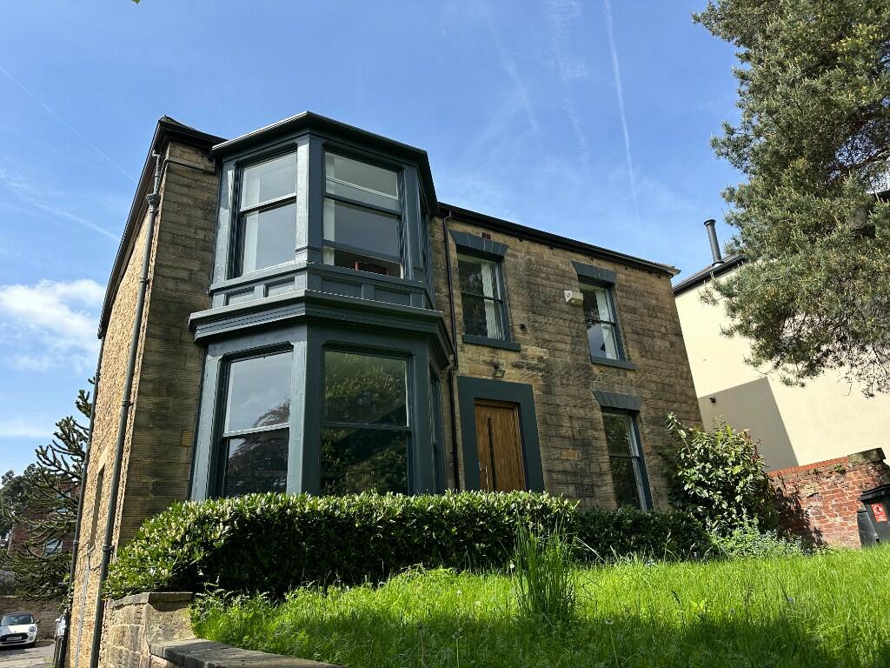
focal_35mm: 24
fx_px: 617
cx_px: 445
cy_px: 334
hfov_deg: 71.6
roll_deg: +3.3
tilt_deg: +23.8
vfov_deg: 56.8
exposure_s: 1/2203
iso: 80
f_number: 1.78
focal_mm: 6.86
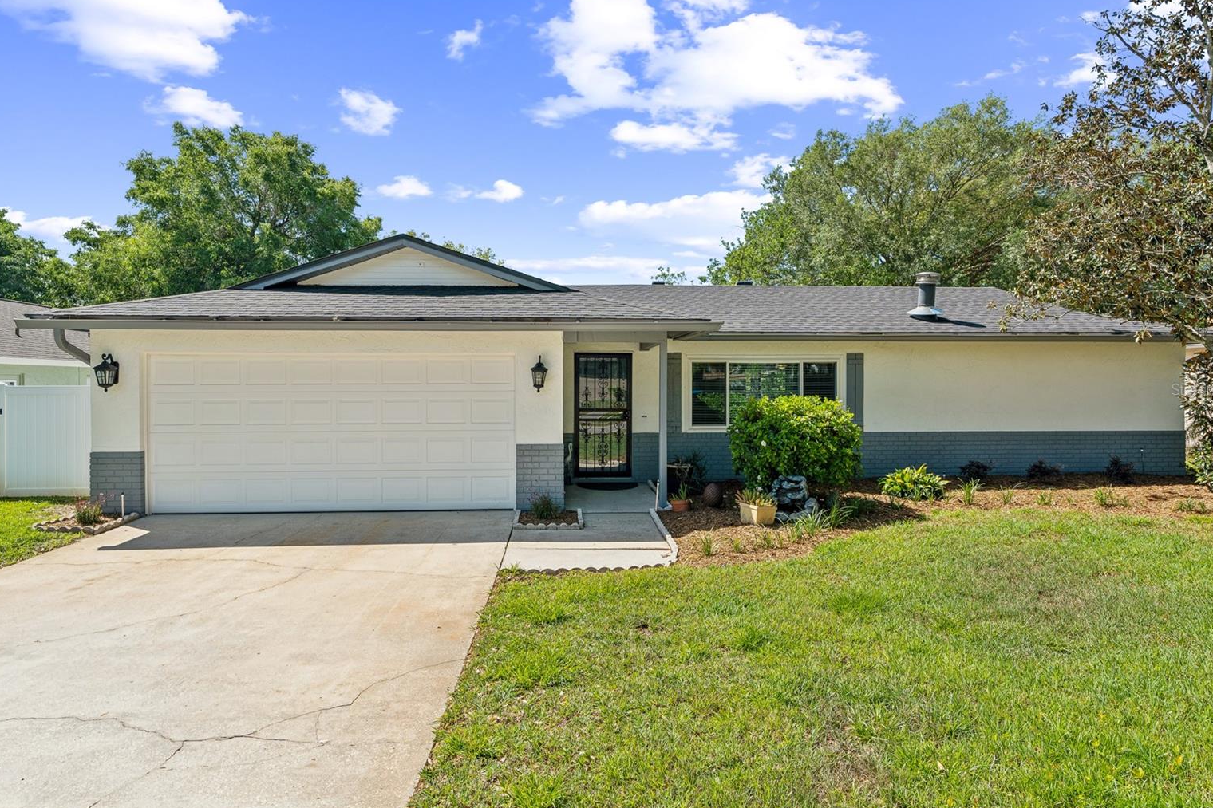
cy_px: 389
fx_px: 674
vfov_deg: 61.9
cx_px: 604
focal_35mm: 20
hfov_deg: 84.0
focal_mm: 19
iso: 100
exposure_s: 1/100
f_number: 9
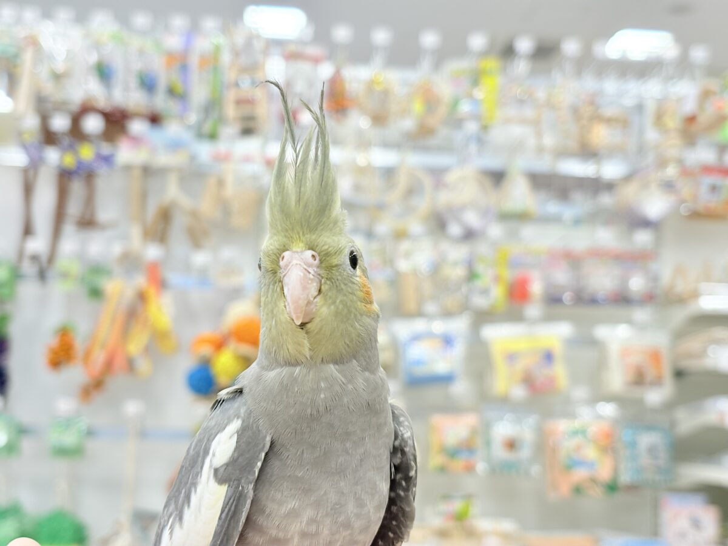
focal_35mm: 52
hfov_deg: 36.8
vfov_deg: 28.0
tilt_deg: +5.6
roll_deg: -1.1
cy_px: 273
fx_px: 1094
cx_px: 364
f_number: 1.6
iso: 50
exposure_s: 1/50
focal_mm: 5.96
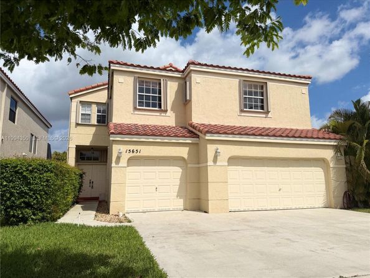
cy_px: 139
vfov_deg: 56.8
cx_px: 185
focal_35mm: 24
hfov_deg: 71.6
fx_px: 256
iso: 100
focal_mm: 6.76
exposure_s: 1/22727
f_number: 1.78
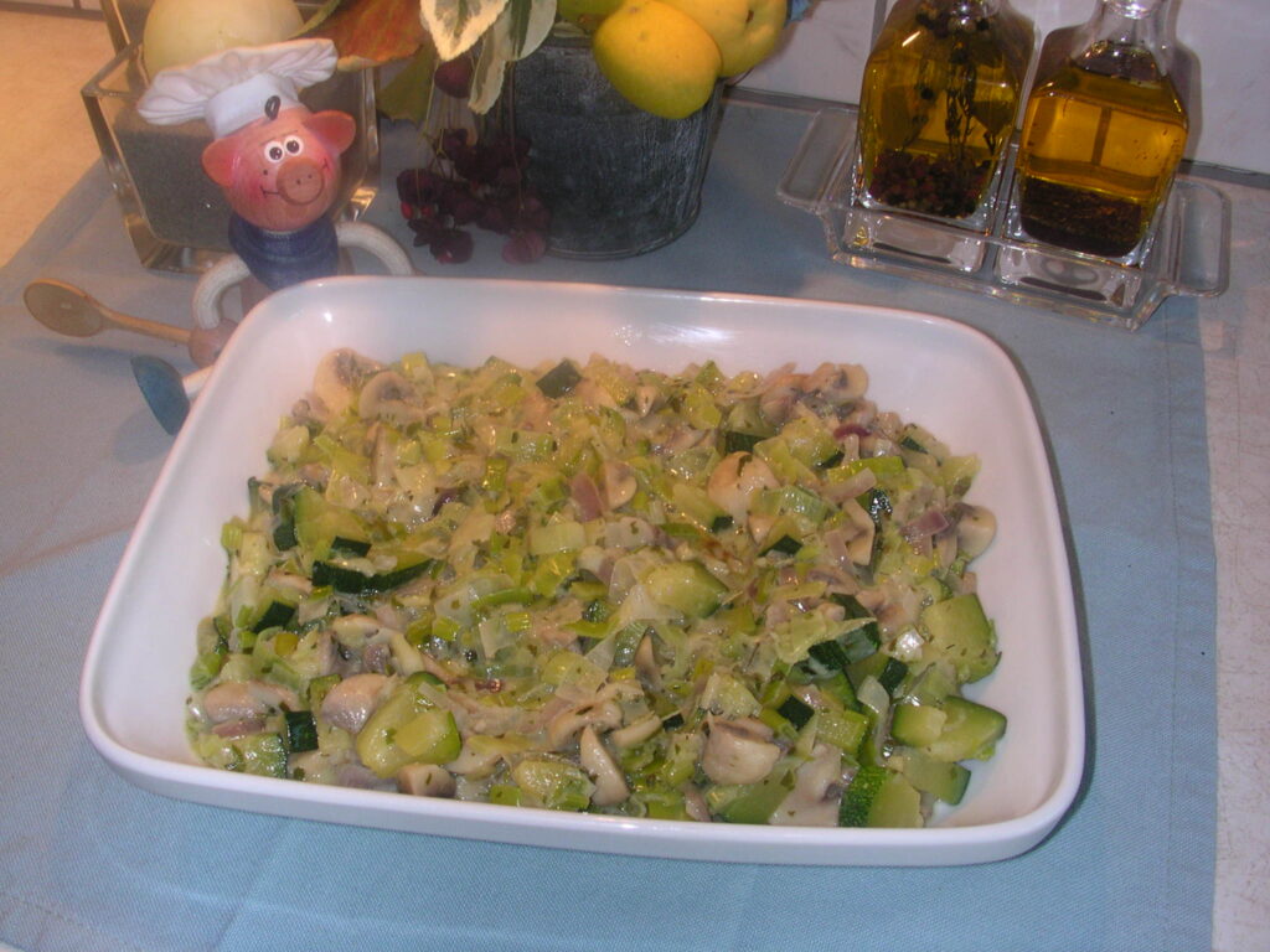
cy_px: 476
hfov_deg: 50.1
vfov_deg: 38.7
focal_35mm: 37
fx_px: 1357
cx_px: 635
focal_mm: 5.6
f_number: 4.5
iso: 100
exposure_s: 1/30
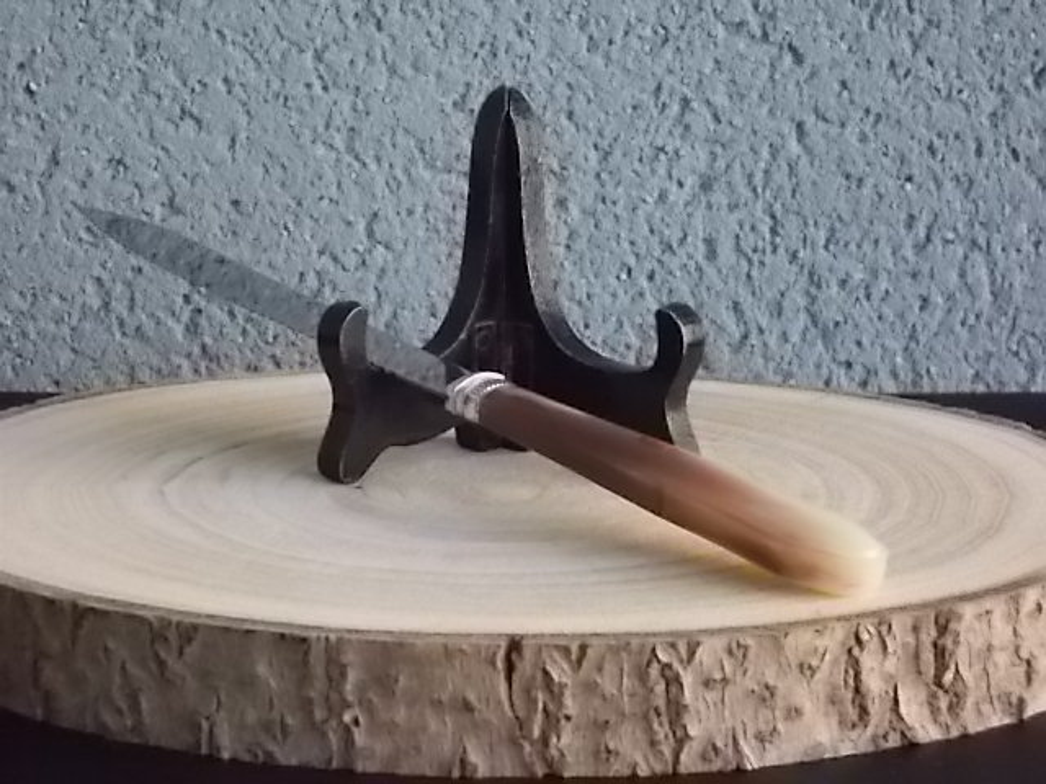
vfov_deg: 13.1
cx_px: 523
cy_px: 392
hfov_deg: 17.4
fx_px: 3415
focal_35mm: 113
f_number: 6
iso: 800
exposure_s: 1/200
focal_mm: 20.1
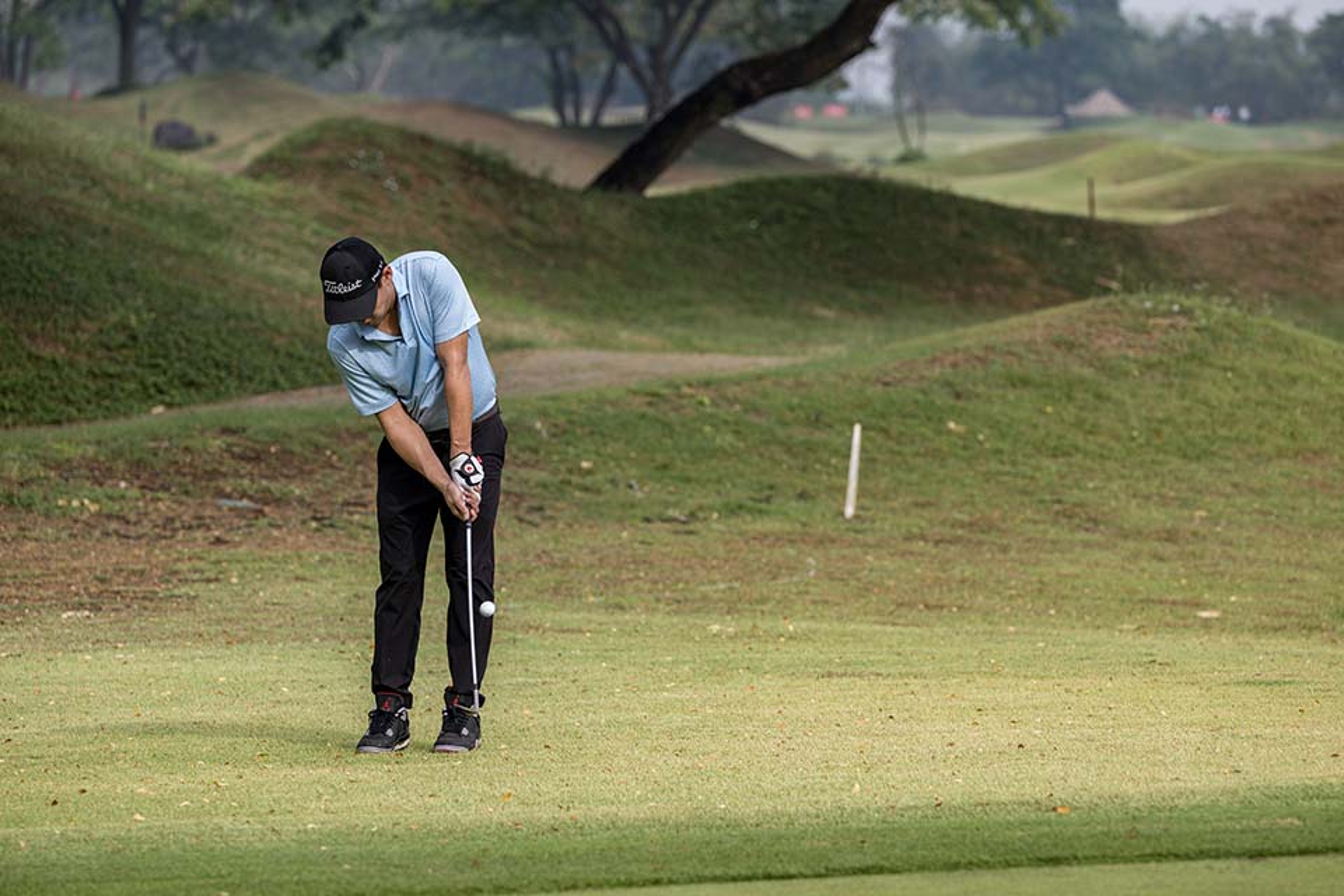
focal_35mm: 170
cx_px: 672
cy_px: 448
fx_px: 6346
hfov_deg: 12.1
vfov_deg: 8.1
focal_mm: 170
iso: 560
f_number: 5
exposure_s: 1/1250
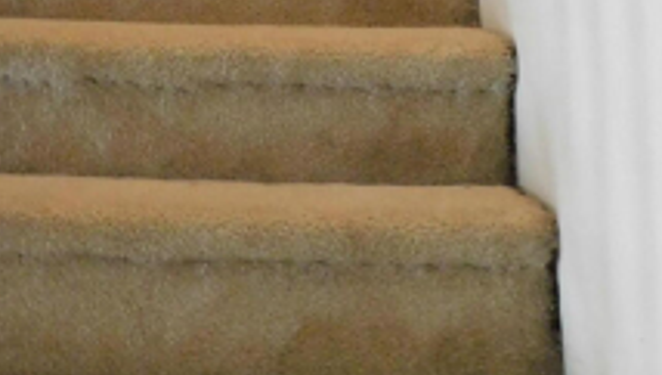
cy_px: -259
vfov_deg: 14.1
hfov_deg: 26.8
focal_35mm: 78
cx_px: 179
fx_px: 1371
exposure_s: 1/13
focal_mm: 4
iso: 400
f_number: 3
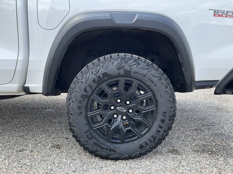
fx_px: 195
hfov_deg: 61.7
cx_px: 116
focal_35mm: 29
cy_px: 87
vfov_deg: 48.2
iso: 25
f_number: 1.8
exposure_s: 1/370
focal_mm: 3
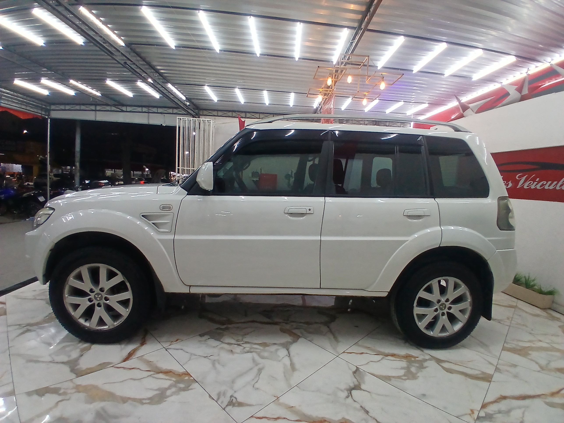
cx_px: 282
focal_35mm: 17
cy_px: 212
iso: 100
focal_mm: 1.4
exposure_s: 1/30
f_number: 2.2
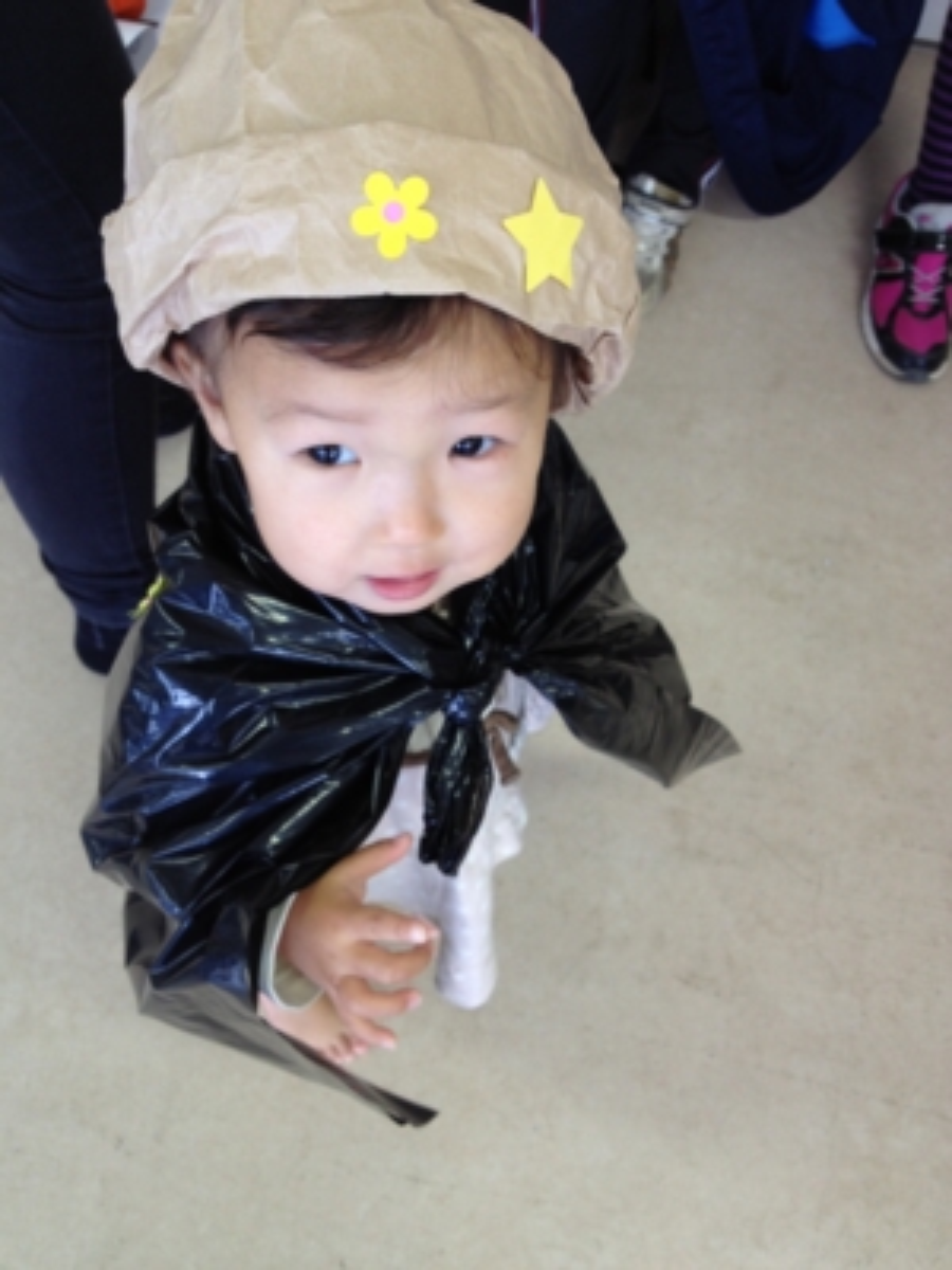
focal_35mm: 35
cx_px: 476
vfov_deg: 52.6
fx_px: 1283
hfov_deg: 40.7
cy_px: 635
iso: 50
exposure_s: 1/24
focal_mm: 4.28
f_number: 2.4
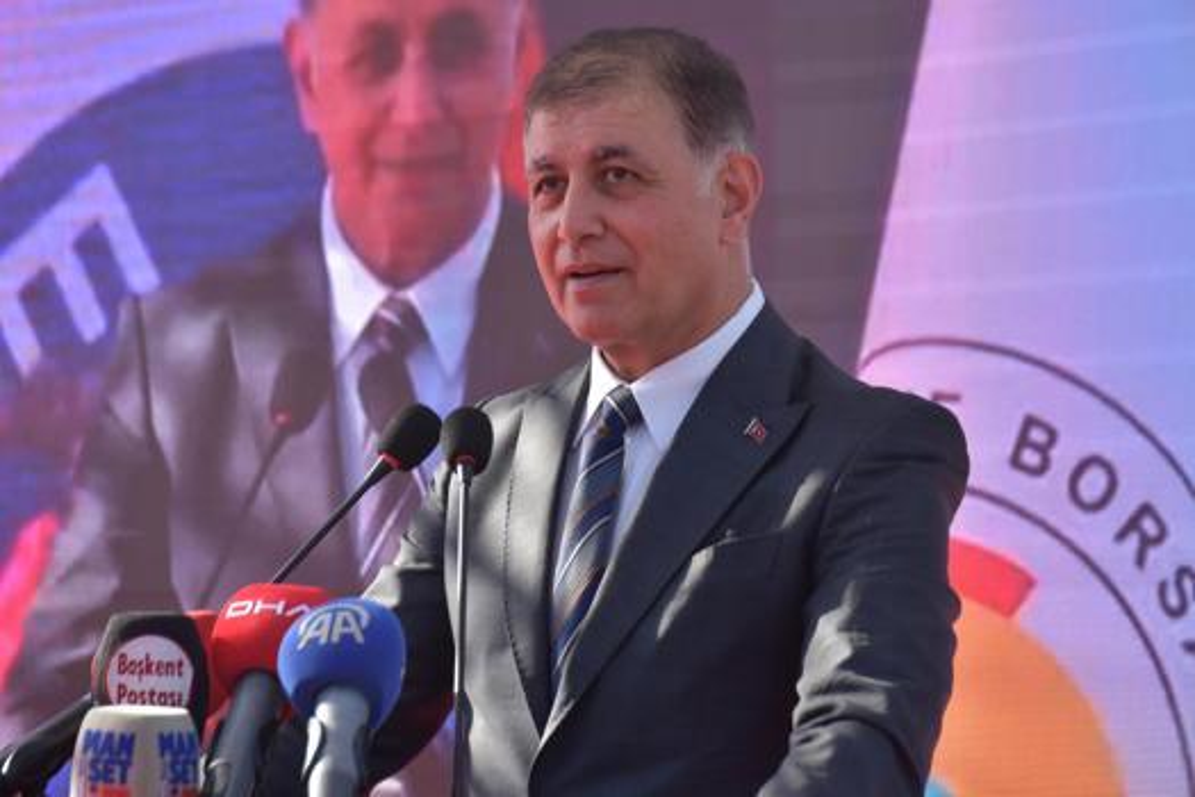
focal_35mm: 142
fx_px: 4730
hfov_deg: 14.4
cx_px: 598
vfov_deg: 9.6
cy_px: 398
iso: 400
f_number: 8
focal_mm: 95
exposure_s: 1/500
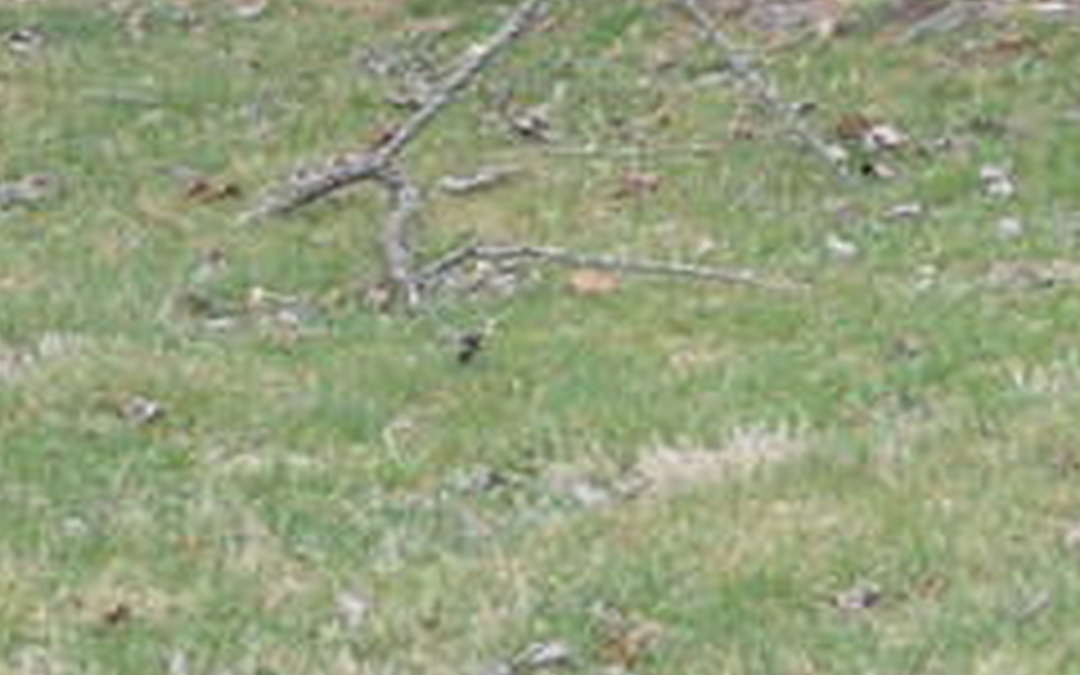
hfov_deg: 8.1
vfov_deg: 5.3
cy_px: -648
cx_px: 2419
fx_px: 7132
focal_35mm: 242
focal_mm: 35
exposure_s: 1/125
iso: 140
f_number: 5.6
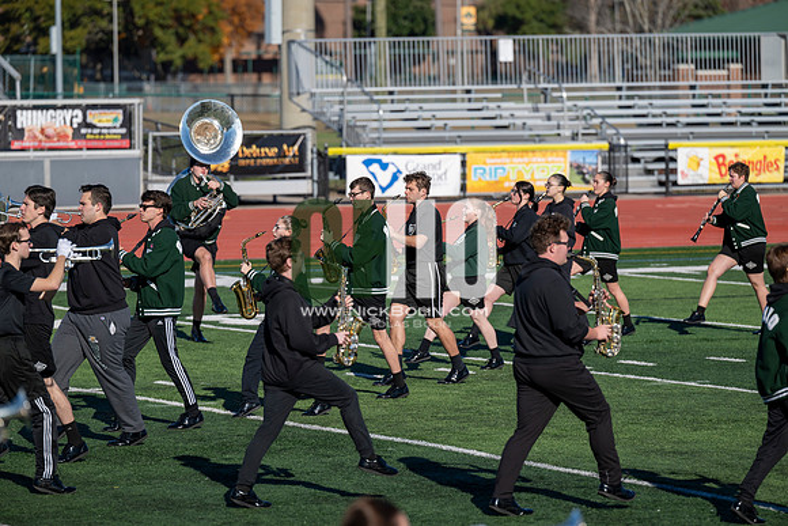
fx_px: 4379
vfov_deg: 6.9
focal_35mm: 200
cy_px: 263
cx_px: 394
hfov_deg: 10.3
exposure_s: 1/2000
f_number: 4
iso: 160
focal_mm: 200
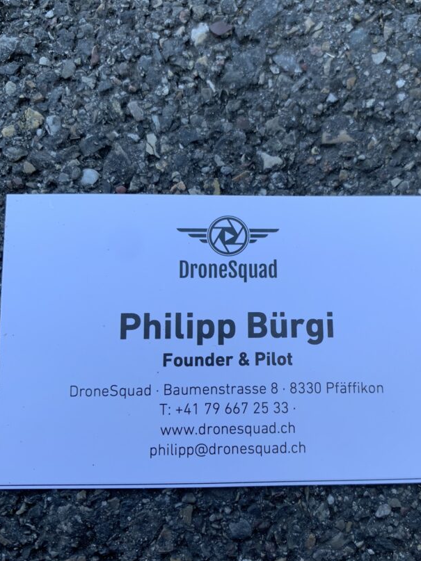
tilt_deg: -80.9
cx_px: 254
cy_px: 300
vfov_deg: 55.3
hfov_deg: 42.7
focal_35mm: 33
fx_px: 535
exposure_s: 1/310
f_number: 1.8
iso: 25
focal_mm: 4.25
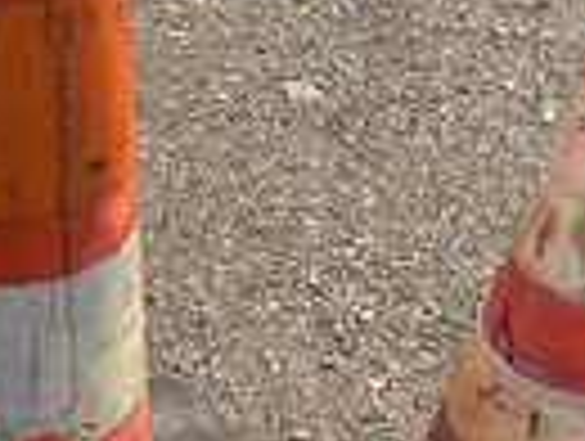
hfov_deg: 20.7
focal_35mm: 89
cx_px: -99
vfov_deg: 16.6
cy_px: 333
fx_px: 1507
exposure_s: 1/759
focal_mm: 3
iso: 25
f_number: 1.8
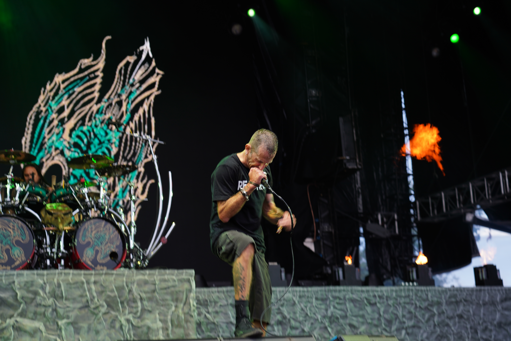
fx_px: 866
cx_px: 256
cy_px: 170
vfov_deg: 22.3
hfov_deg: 32.9
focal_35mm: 61
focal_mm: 61
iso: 200
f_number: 4
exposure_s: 1/80
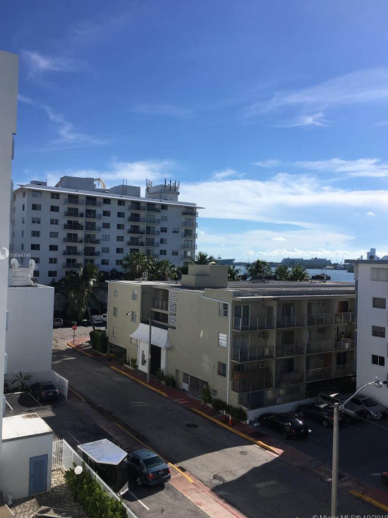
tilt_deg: +0.3
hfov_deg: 46.8
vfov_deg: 60.0
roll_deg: -0.9
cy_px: 256
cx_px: 192
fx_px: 448
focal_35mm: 30
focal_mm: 4.15
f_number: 2.2
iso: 25
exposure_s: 1/3077
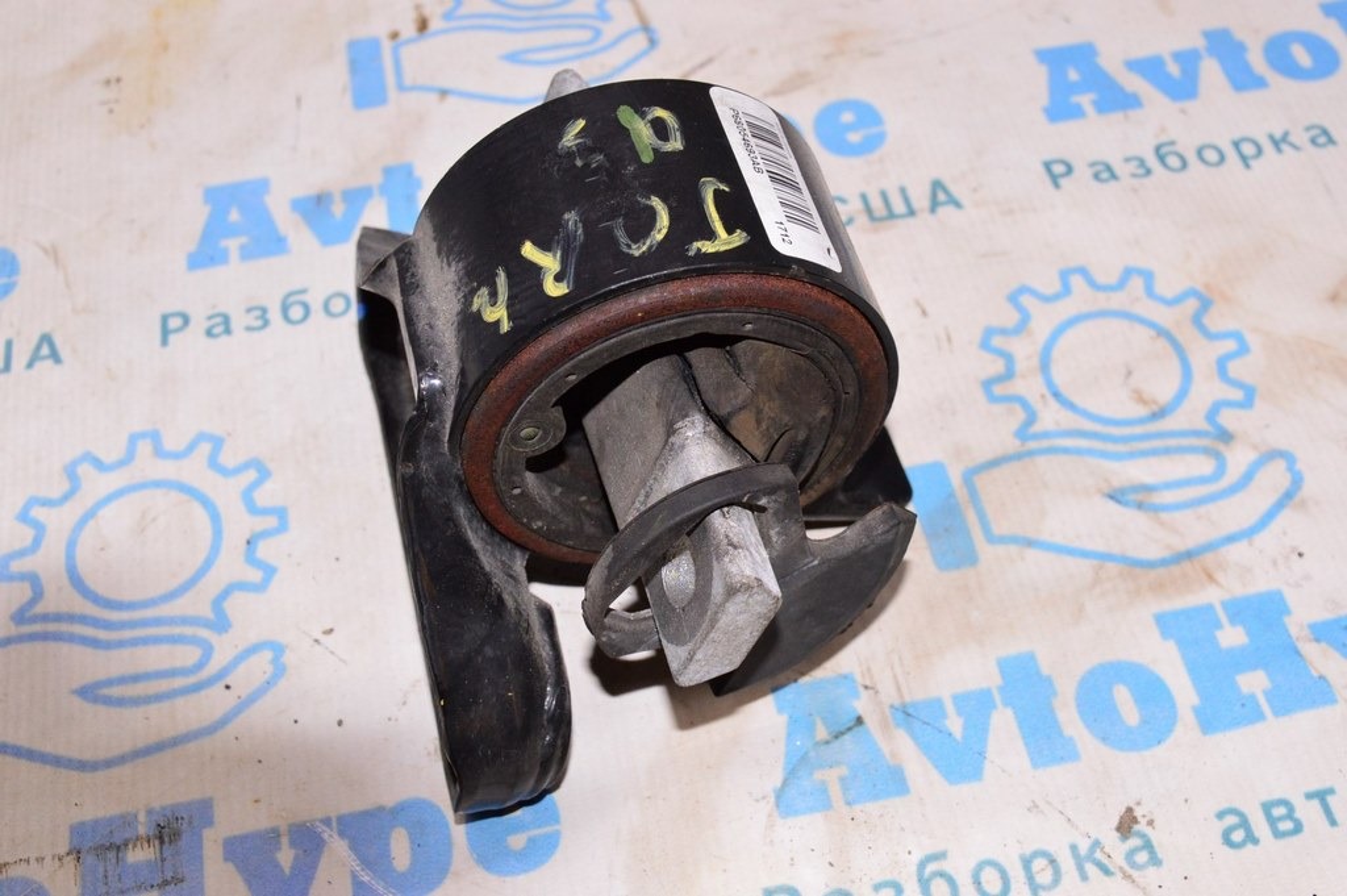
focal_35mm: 45
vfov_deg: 29.8
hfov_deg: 43.6
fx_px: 1682
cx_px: 674
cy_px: 448
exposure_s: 1/160
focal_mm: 30
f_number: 8
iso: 1600
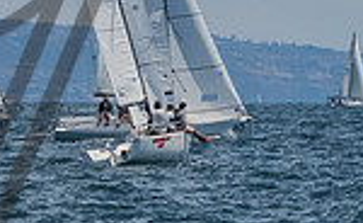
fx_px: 6289
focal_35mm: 639
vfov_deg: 2.0
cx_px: -71
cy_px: -32
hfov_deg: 3.3
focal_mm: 90
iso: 640
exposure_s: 1/1600
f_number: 14
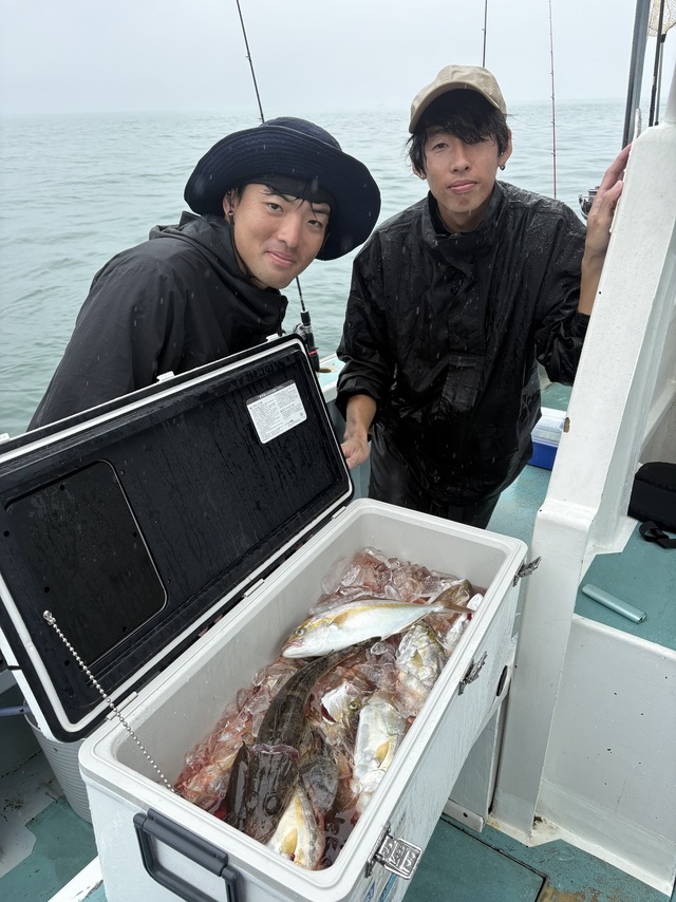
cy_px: 451
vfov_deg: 67.3
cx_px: 338
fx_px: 677
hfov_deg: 53.0
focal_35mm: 26
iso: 50
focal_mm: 5.96
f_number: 1.6
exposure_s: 1/647
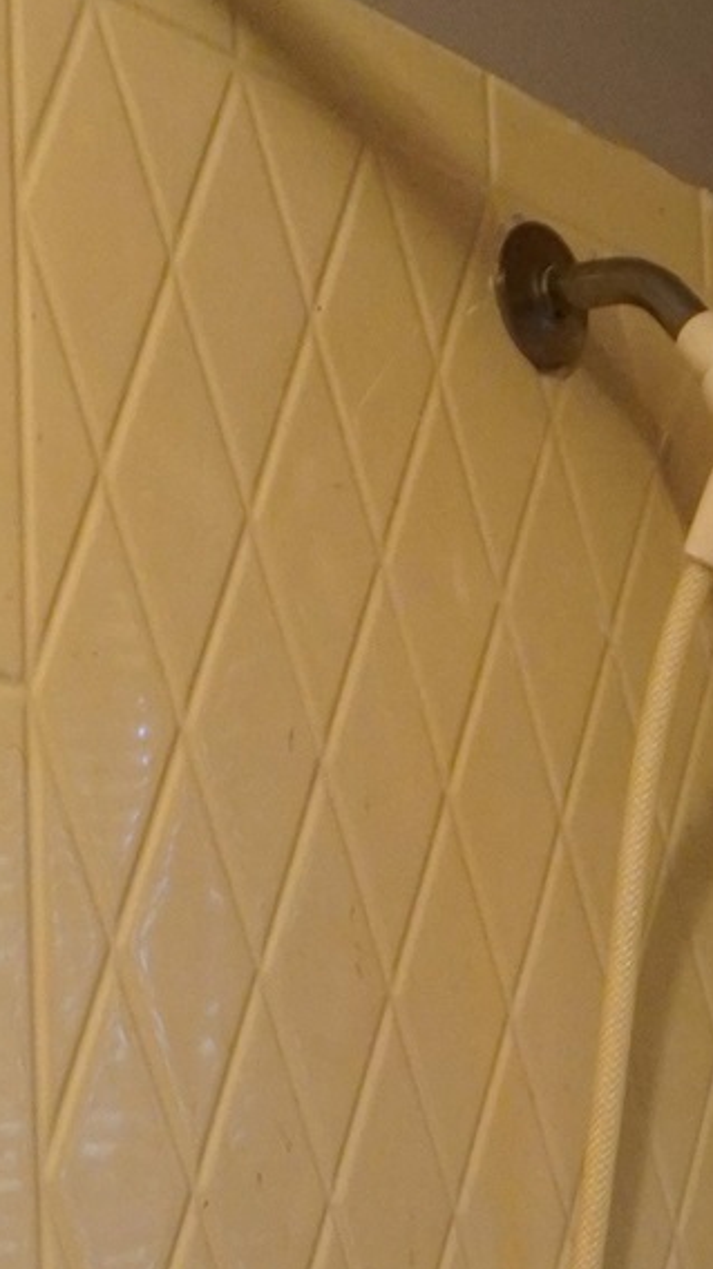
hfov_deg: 11.6
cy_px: 1727
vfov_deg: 19.1
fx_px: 3432
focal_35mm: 102
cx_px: 885
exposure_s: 1/160
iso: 2000
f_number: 3.5
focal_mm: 16
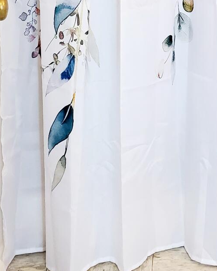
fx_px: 651
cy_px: -76
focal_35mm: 81
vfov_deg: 21.4
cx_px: 243
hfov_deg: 18.2
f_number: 2.4
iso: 250
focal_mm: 4.3
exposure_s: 1/120
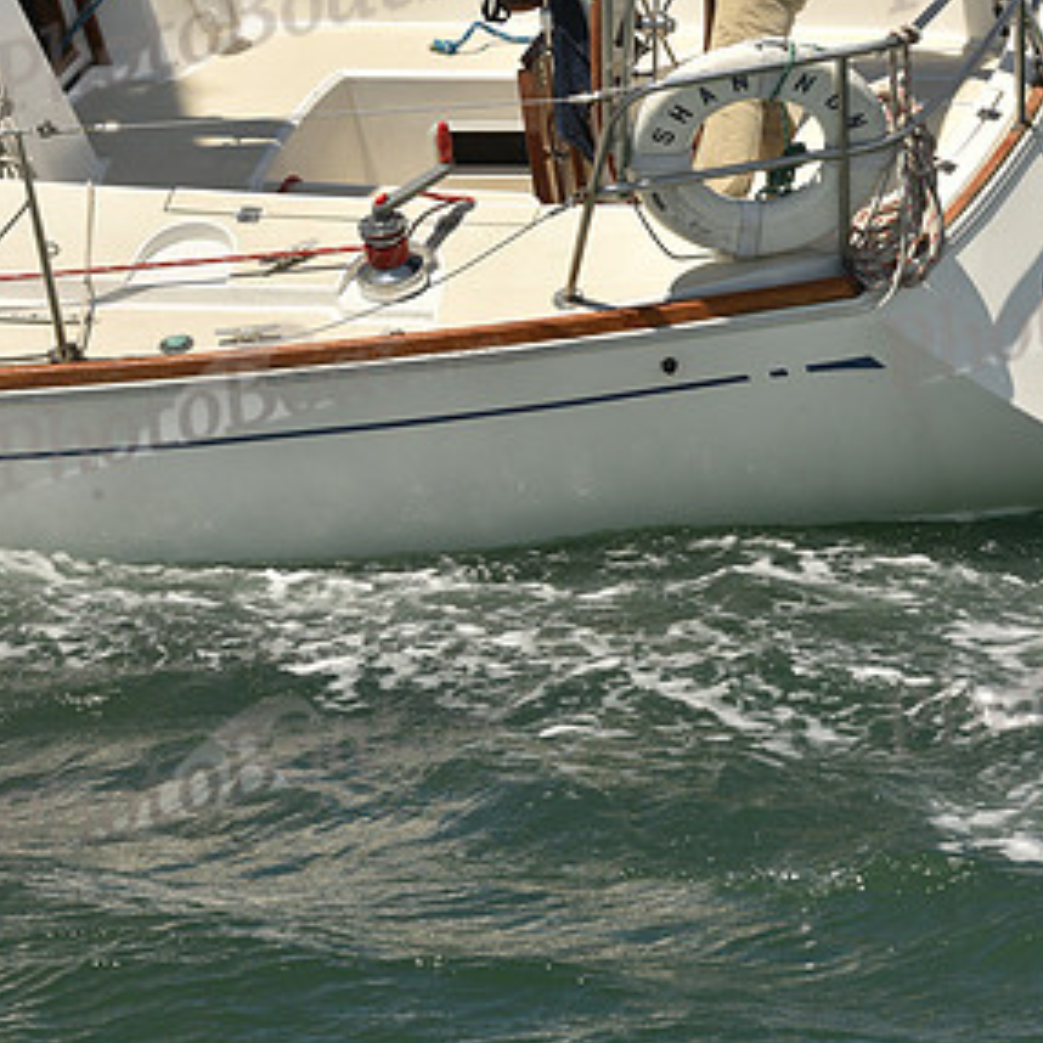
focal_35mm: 193
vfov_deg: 9.0
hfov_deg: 9.1
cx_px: 695
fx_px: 6579
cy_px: 160
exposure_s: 1/800
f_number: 14
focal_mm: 112
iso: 320
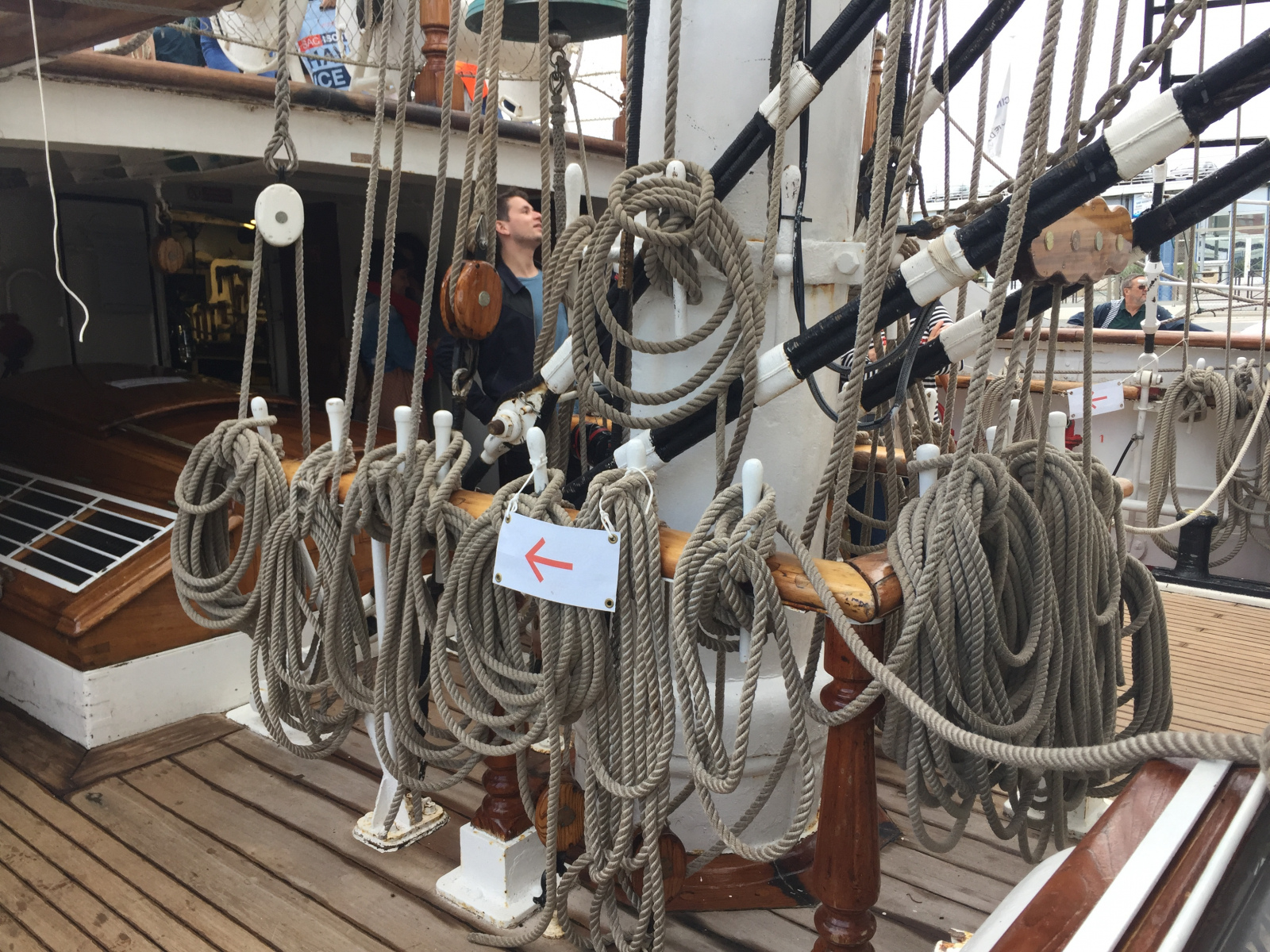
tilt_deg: -10.0
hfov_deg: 61.7
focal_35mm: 29
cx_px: 635
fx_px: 1064
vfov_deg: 48.2
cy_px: 476
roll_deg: +1.3
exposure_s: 1/100
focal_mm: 4.15
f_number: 2.2
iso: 40
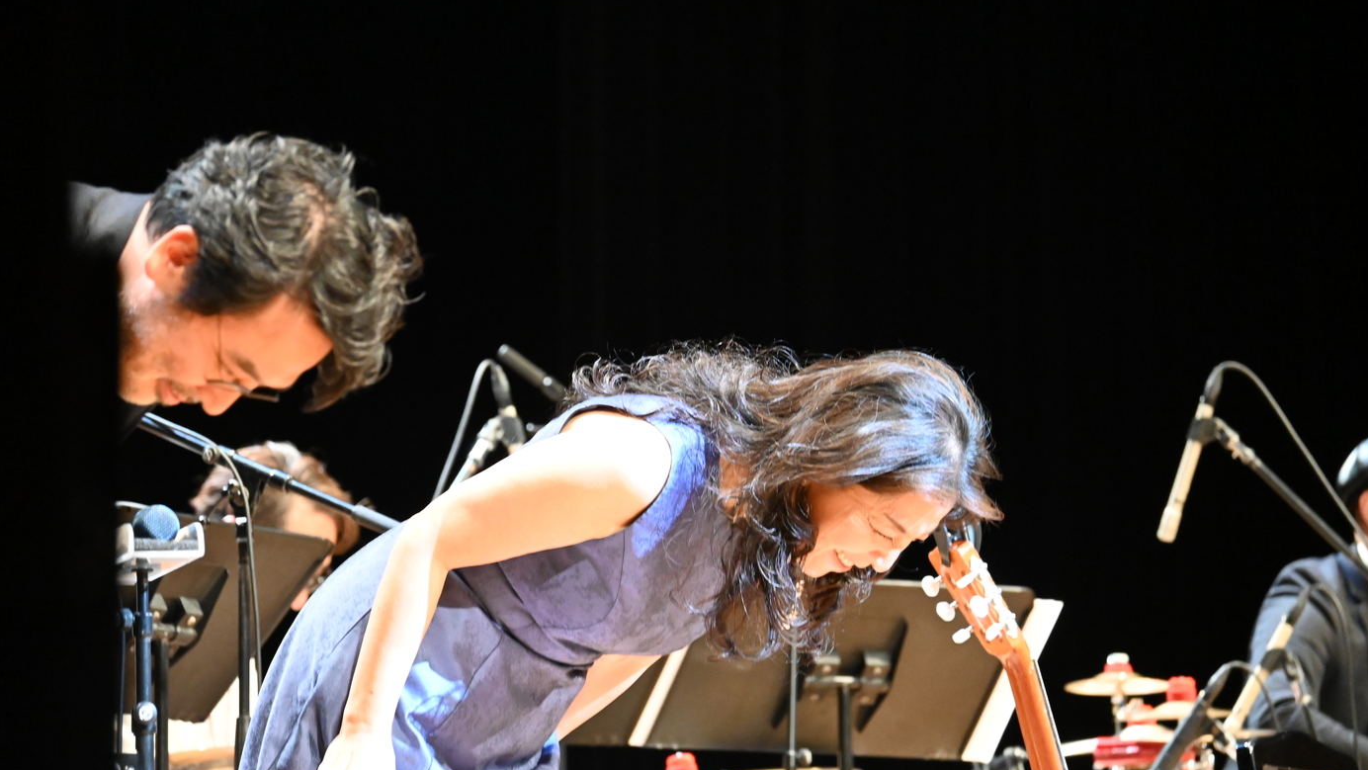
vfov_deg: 5.1
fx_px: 8598
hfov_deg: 9.1
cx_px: 686
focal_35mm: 237
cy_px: 433
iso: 5600
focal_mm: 150
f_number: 5.3
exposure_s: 1/125
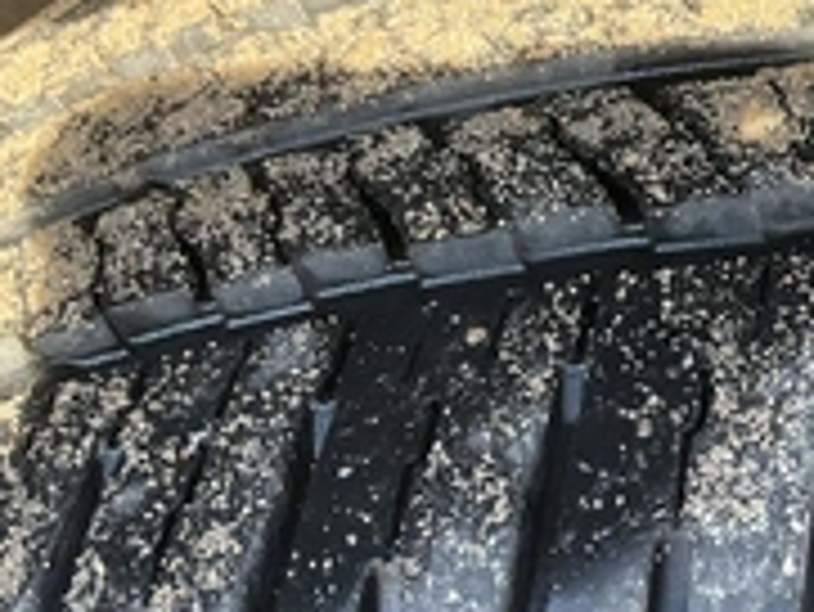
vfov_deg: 22.9
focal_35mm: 64
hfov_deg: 28.9
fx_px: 1506
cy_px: 338
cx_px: 747
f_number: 1.8
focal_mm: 3
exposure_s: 1/88
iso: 64
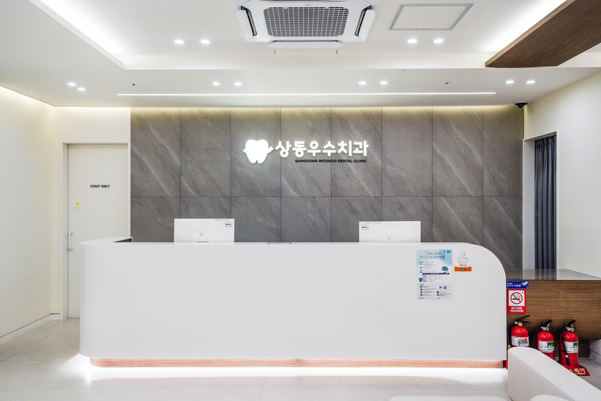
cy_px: 200
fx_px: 484
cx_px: 300
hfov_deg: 63.7
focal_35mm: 29
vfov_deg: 45.0
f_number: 7.1
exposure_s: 1/125
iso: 500
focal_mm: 29
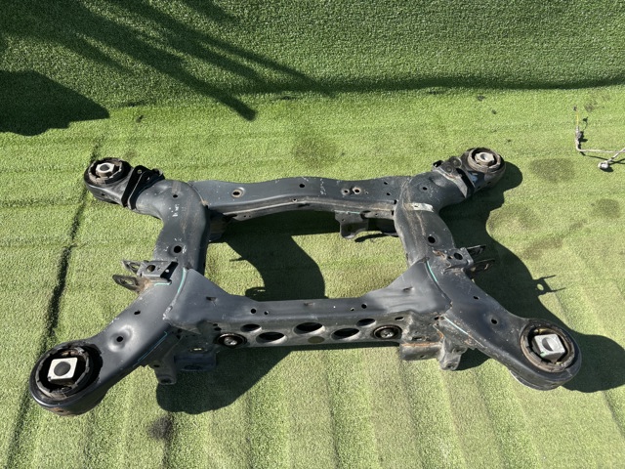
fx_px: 469
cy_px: 234
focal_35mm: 26
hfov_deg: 67.3
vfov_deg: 53.1
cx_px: 312
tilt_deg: -49.2
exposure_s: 1/1328
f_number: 1.6
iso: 50
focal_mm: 5.96
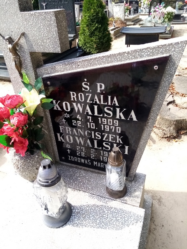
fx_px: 187
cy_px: 124
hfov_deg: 53.1
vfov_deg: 67.3
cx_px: 94
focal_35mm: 26
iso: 106
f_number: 1.8
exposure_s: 1/314
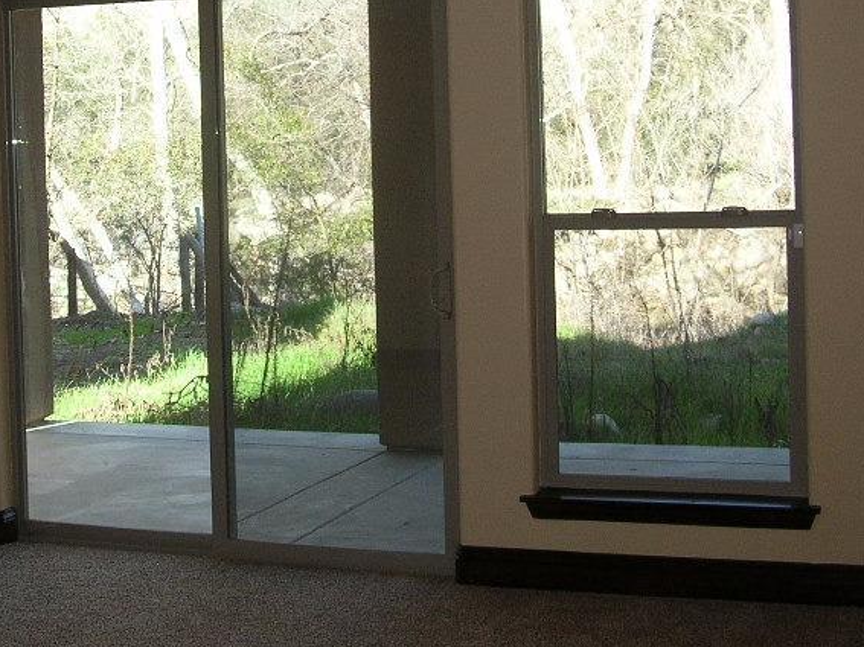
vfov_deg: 22.2
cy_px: 116
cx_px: 308
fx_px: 1622
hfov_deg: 29.7
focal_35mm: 65
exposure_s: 1/166
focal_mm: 6
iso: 71
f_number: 2.7
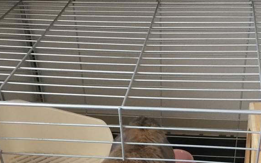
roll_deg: +1.9
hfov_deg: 32.0
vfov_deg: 19.2
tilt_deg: -37.8
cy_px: 196
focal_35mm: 64
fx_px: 455
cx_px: 142
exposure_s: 1/10
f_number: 2.2
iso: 125
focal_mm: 4.15
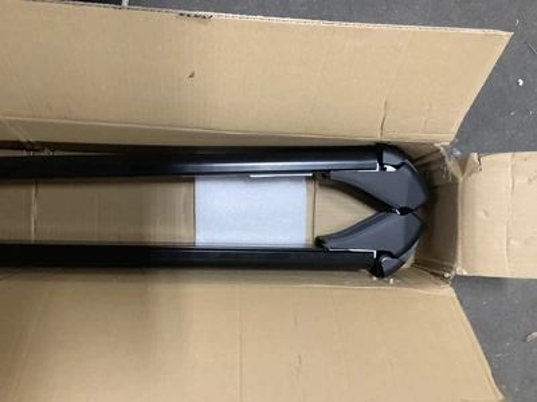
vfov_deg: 45.4
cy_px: 201
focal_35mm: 31
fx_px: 481
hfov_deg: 58.4
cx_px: 268
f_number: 2.4
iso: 400
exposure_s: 1/30
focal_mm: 3.3
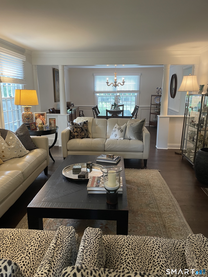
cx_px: 104
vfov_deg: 67.3
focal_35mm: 26
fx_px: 208
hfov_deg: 53.1
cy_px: 138
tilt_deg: -12.4
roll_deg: +0.6
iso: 200
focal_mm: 4.2
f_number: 1.6
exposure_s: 1/60
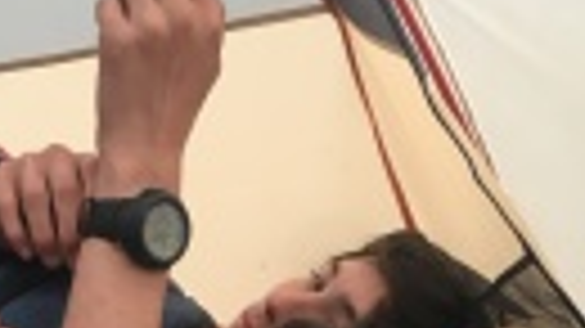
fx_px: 1380
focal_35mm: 89
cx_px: 194
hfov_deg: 23.8
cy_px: 589
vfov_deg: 12.4
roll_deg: -0.9
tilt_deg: -24.8
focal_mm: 4.15
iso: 40
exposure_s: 1/30
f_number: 2.2
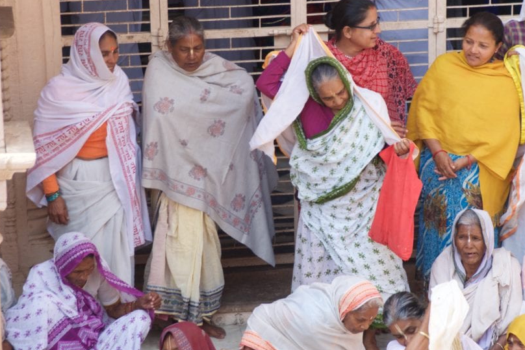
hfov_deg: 8.3
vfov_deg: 5.6
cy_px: 131
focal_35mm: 247
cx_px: 293
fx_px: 3602
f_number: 6
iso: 320
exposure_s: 1/200
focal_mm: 130
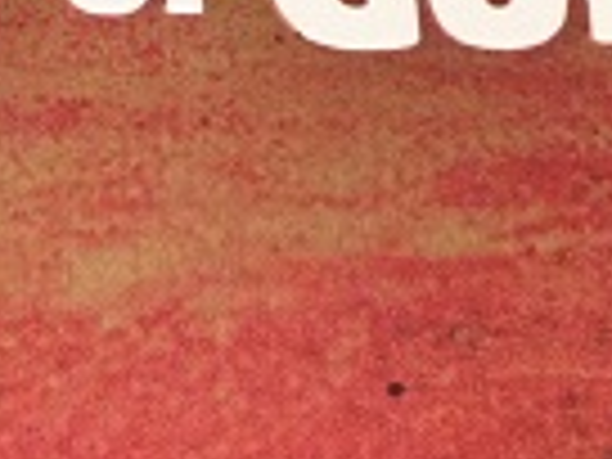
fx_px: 2917
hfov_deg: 12.0
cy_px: 40
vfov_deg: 9.0
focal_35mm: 165
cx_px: 171
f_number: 2.4
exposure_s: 1/20
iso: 200
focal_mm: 4.28
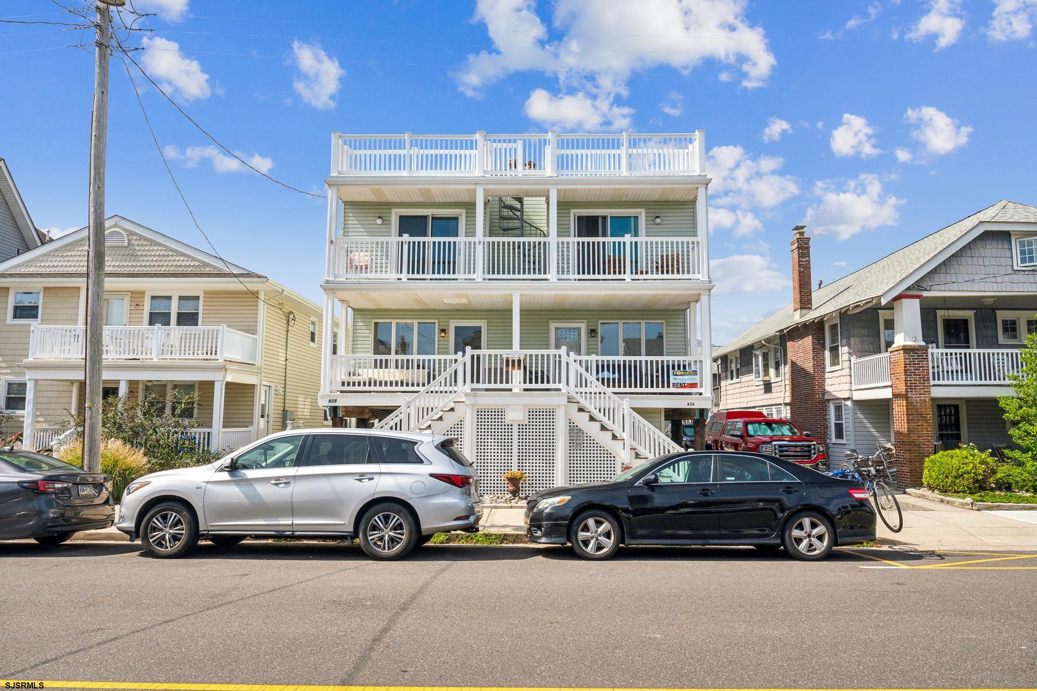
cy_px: 346
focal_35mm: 23
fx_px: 662
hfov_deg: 76.1
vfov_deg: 55.1
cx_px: 518
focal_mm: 23
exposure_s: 1/160
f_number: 16
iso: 250
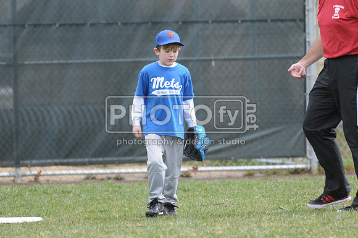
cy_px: 119
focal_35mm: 300
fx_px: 2979
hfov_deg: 6.9
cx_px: 179
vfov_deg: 4.6
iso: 400
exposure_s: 1/800
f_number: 4
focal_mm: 200
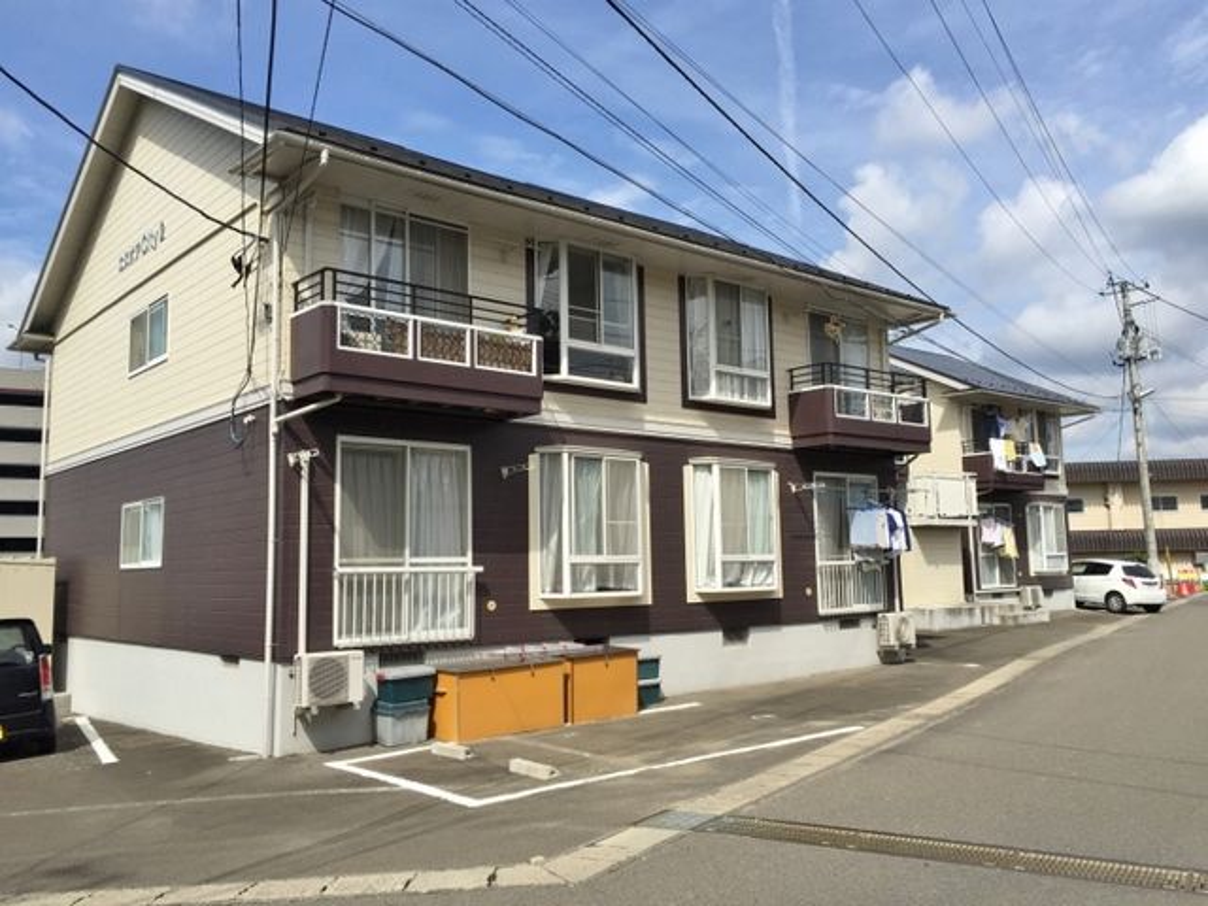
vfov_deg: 48.2
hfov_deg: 61.7
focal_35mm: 29
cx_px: 604
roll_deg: -0.6
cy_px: 453
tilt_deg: +6.4
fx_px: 1012
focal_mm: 4.15
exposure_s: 1/2475
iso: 32
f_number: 2.2
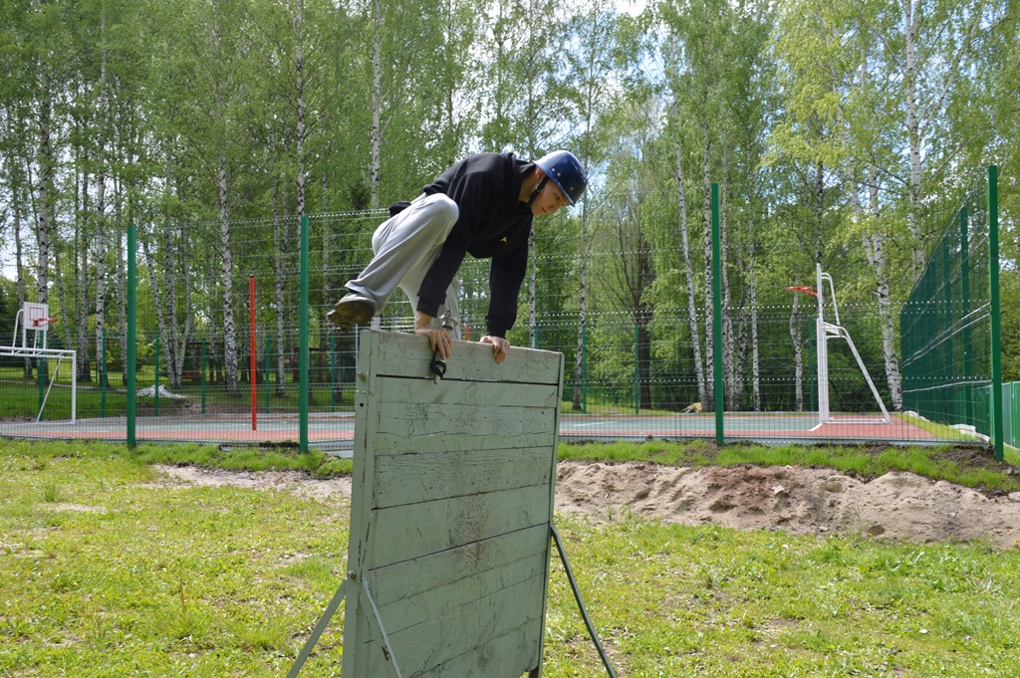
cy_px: 339
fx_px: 1019
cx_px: 510
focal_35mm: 36
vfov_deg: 36.8
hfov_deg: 53.2
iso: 100
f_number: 6.3
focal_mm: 24
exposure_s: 1/160
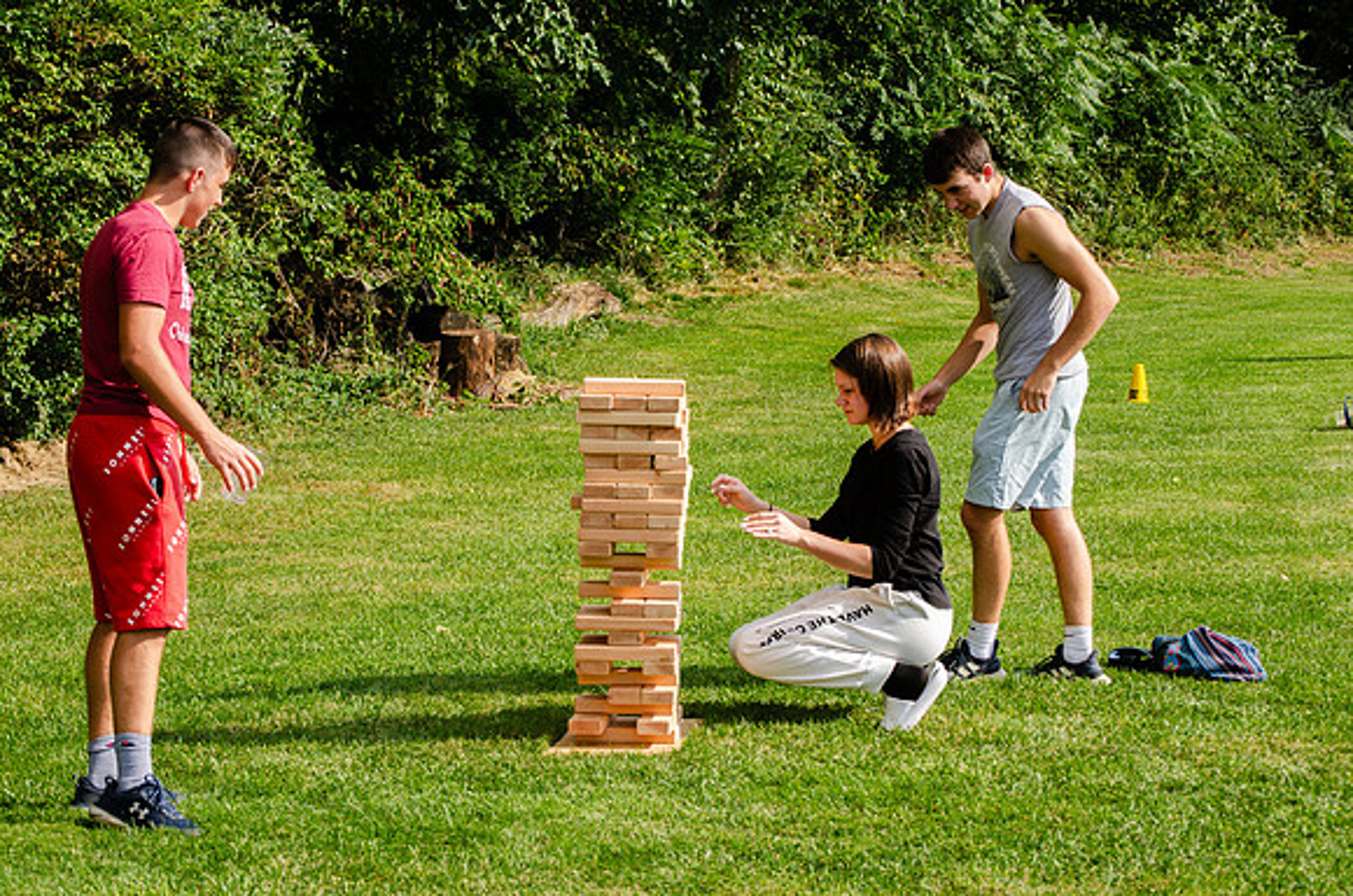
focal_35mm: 82
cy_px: 448
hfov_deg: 24.7
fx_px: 3094
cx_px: 676
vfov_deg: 16.5
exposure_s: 1/250
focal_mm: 55
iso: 110
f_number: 8
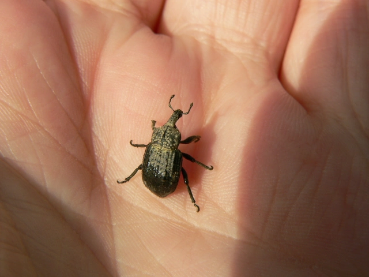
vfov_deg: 17.4
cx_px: 184
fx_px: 906
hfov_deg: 23.0
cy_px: 138
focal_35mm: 85
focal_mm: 14.1
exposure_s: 1/800
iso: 80
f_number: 5.6
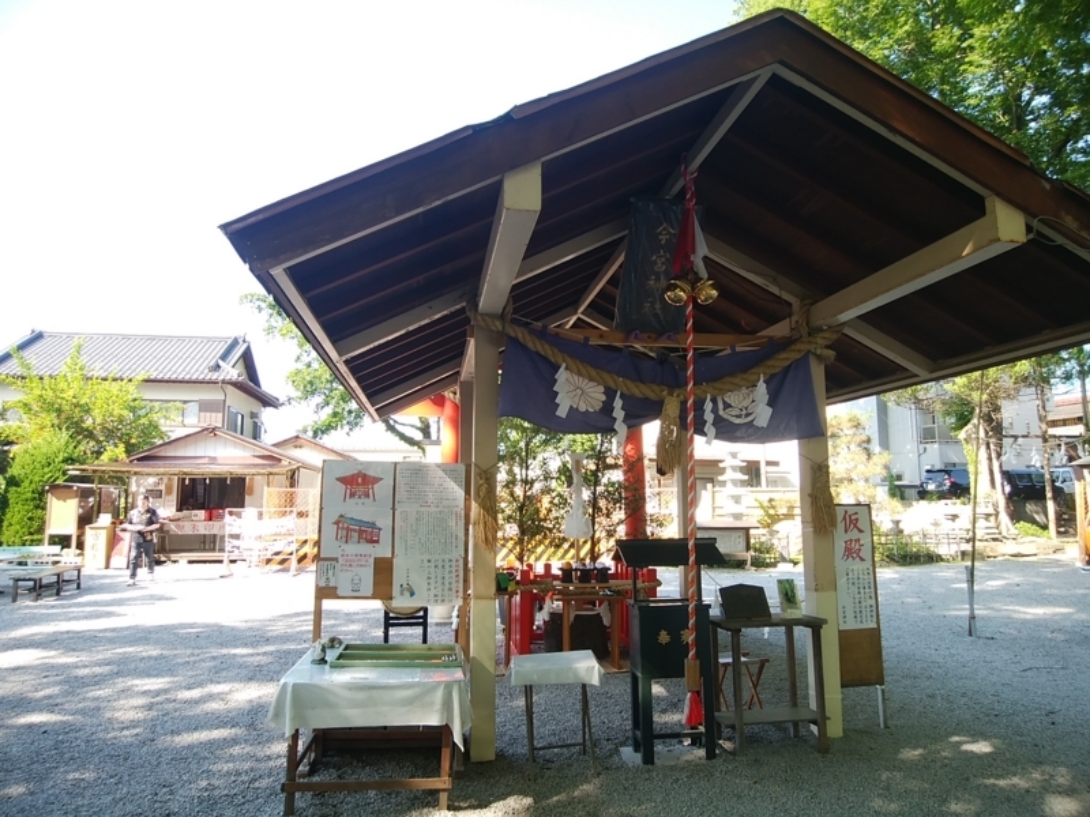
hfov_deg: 76.4
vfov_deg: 61.1
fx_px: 693
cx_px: 545
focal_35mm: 22
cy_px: 408
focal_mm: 3
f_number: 2
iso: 32
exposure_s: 1/128
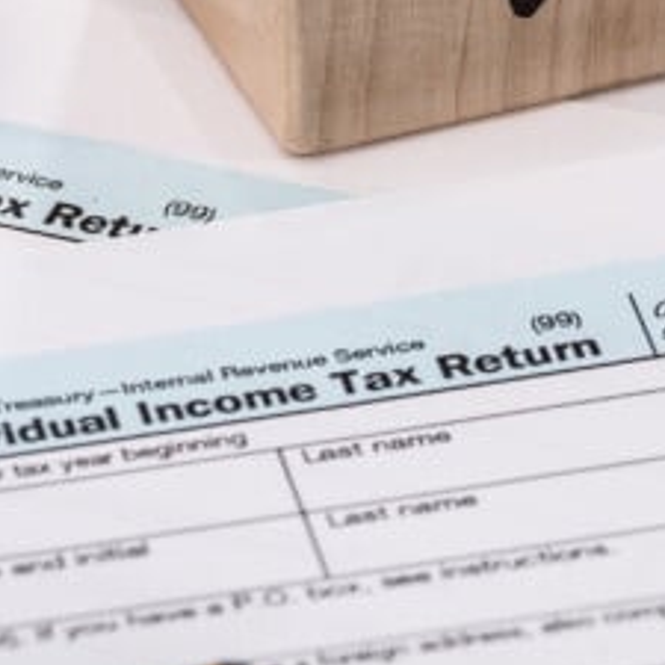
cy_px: 12
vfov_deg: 4.3
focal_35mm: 406
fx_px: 8824
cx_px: 609
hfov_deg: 4.3
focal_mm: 105
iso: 250
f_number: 10
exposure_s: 1/160
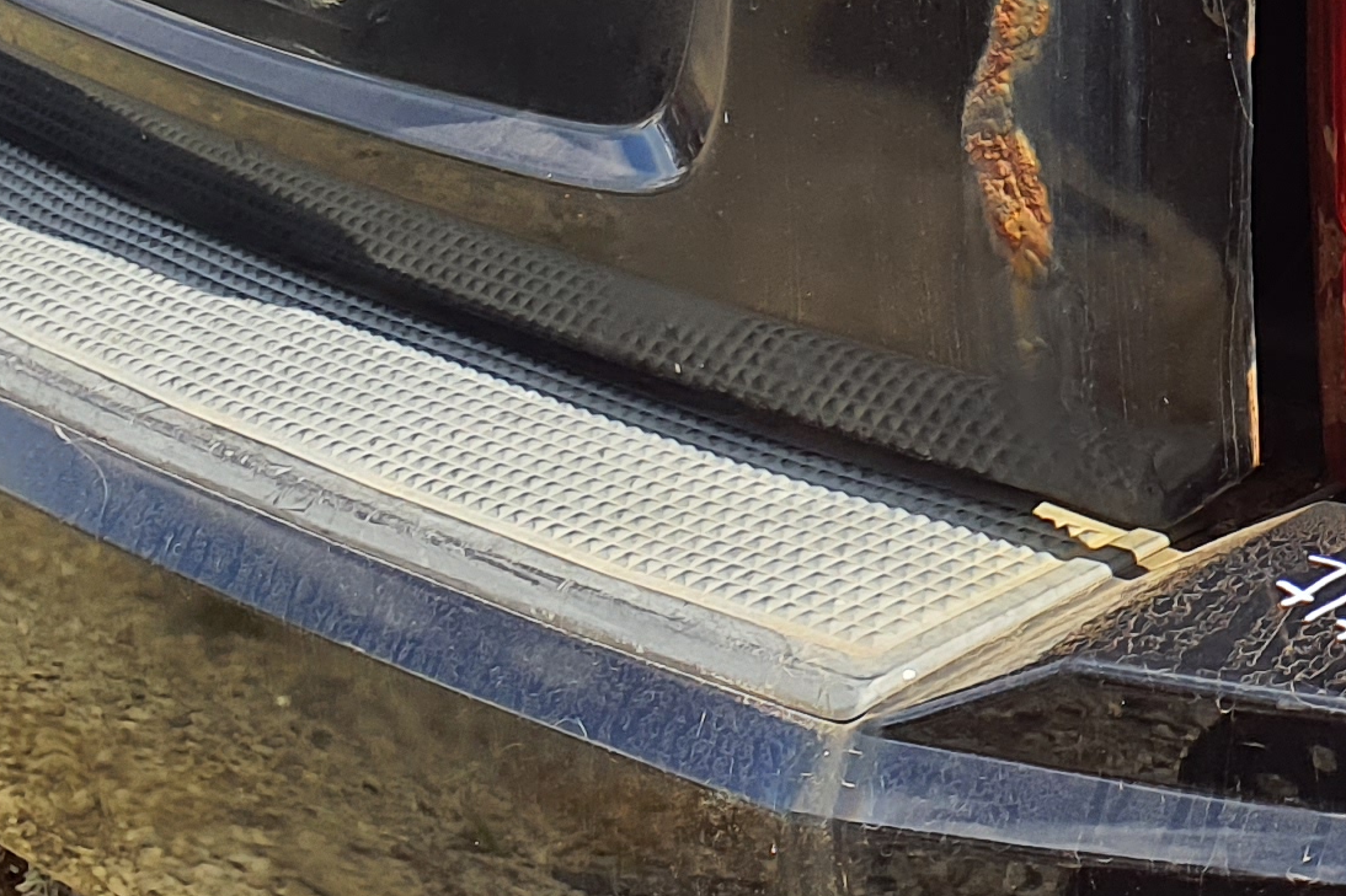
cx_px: 1896
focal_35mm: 106
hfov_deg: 17.7
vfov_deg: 12.2
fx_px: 3962
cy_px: -549
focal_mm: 3.58
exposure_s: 1/834
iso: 40
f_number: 1.9
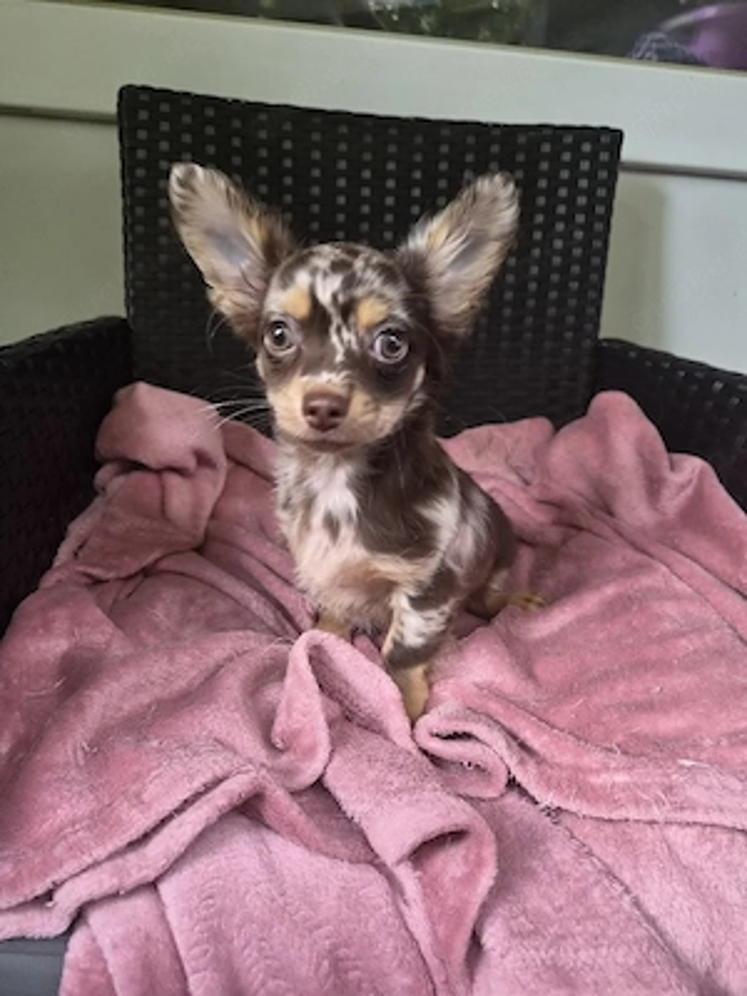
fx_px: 662
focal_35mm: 23
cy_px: 498
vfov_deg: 73.9
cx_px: 374
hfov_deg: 58.9
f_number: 1.8
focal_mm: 5.4
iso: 250
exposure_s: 1/100
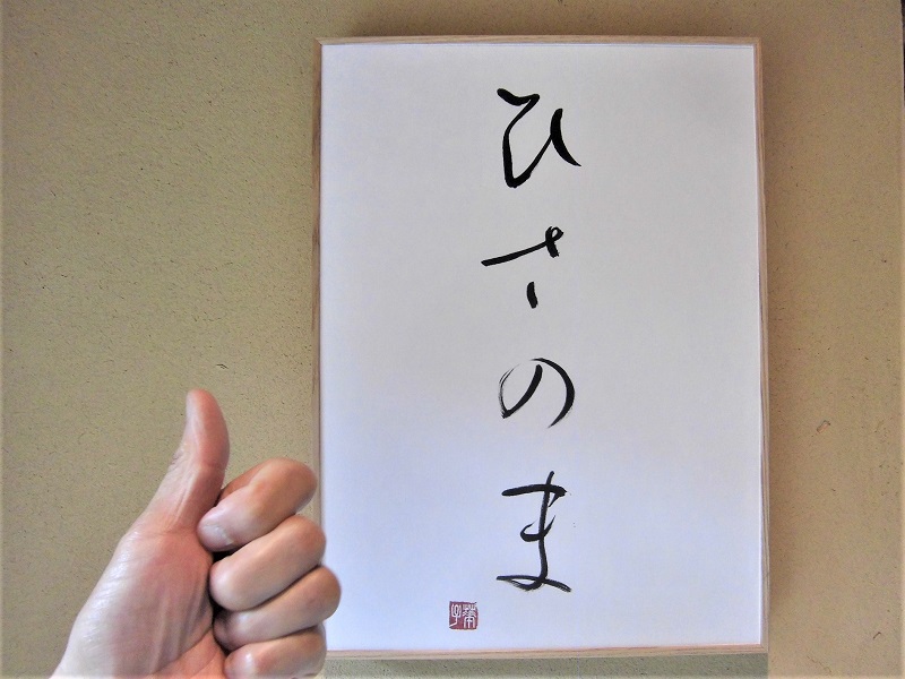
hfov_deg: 67.3
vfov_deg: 53.1
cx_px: 452
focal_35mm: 26
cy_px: 340
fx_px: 680
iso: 100
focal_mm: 4.7
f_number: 2.8
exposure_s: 1/60
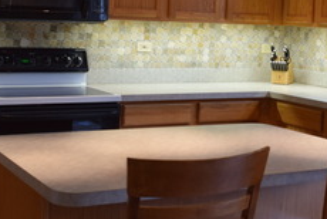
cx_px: 206
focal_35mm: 75
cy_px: 93
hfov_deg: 26.9
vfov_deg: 18.2
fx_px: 682
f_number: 5
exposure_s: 1/100
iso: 400
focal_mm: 18
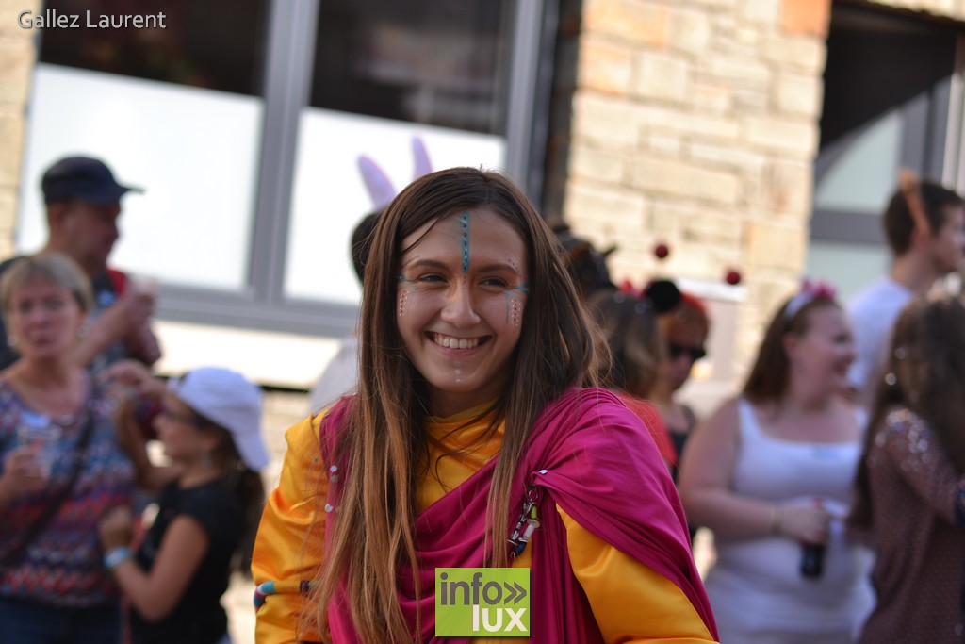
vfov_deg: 13.4
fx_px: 2734
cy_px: 322
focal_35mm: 102
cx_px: 482
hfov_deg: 20.0
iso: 100
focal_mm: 68
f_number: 2.8
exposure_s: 1/500
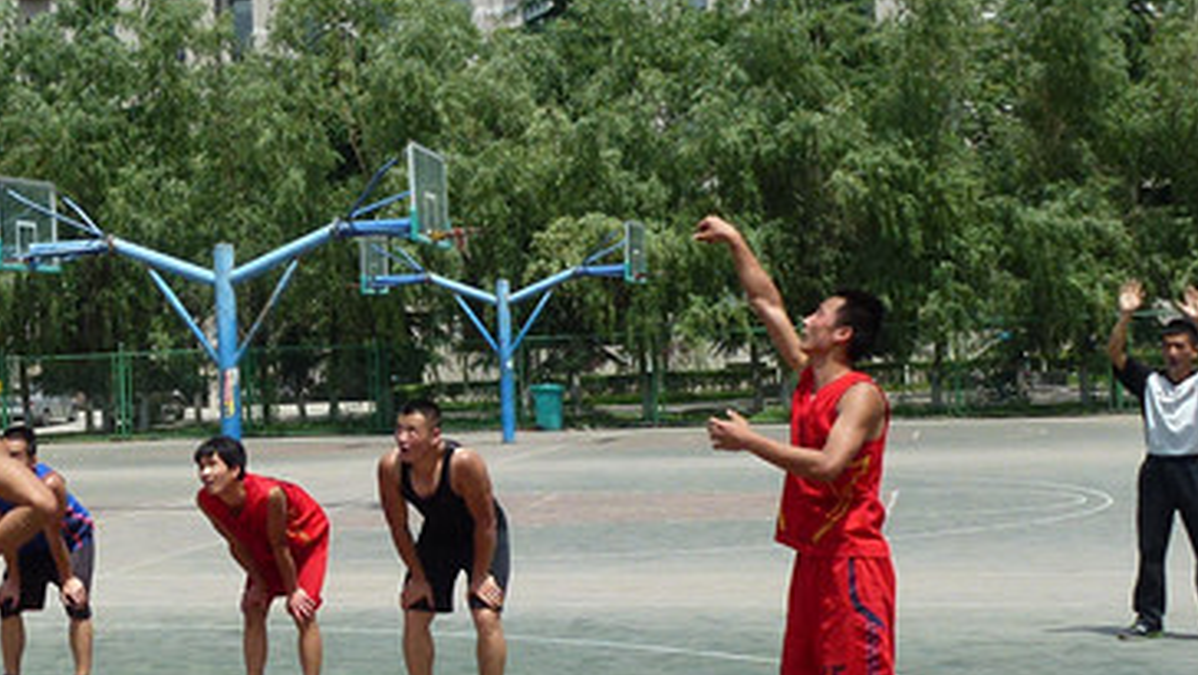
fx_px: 2129
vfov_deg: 18.0
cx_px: 3
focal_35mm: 67
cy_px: 389
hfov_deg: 29.4
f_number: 4
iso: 100
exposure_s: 1/800
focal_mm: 5
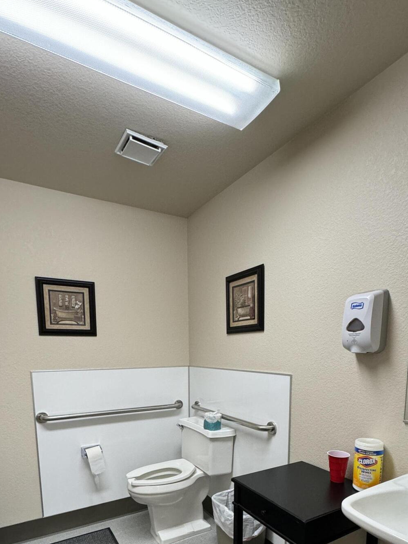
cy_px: 395
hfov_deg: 63.5
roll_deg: +0.4
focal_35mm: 21
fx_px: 330
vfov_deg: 74.4
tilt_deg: -8.7
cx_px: 202
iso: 250
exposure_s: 1/120
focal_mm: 2.22
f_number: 2.2
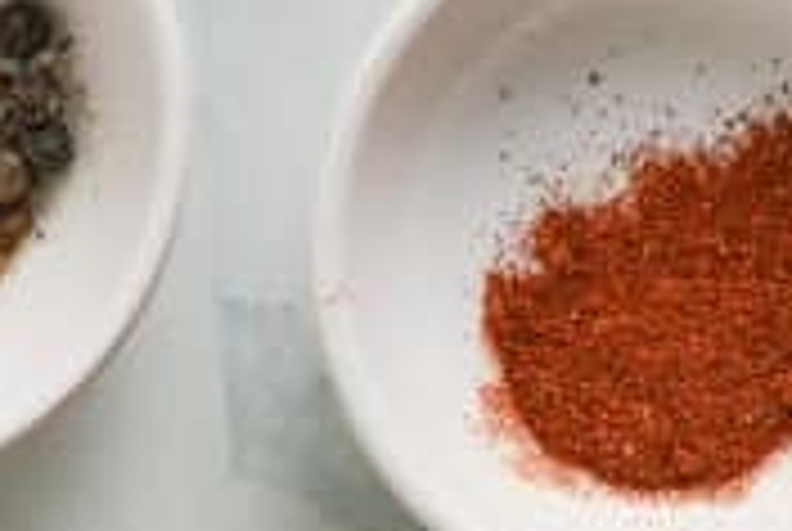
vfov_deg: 3.3
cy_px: -297
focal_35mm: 418
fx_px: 9211
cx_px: 938
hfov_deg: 4.9
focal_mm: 60
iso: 3200
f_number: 11
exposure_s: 1/60
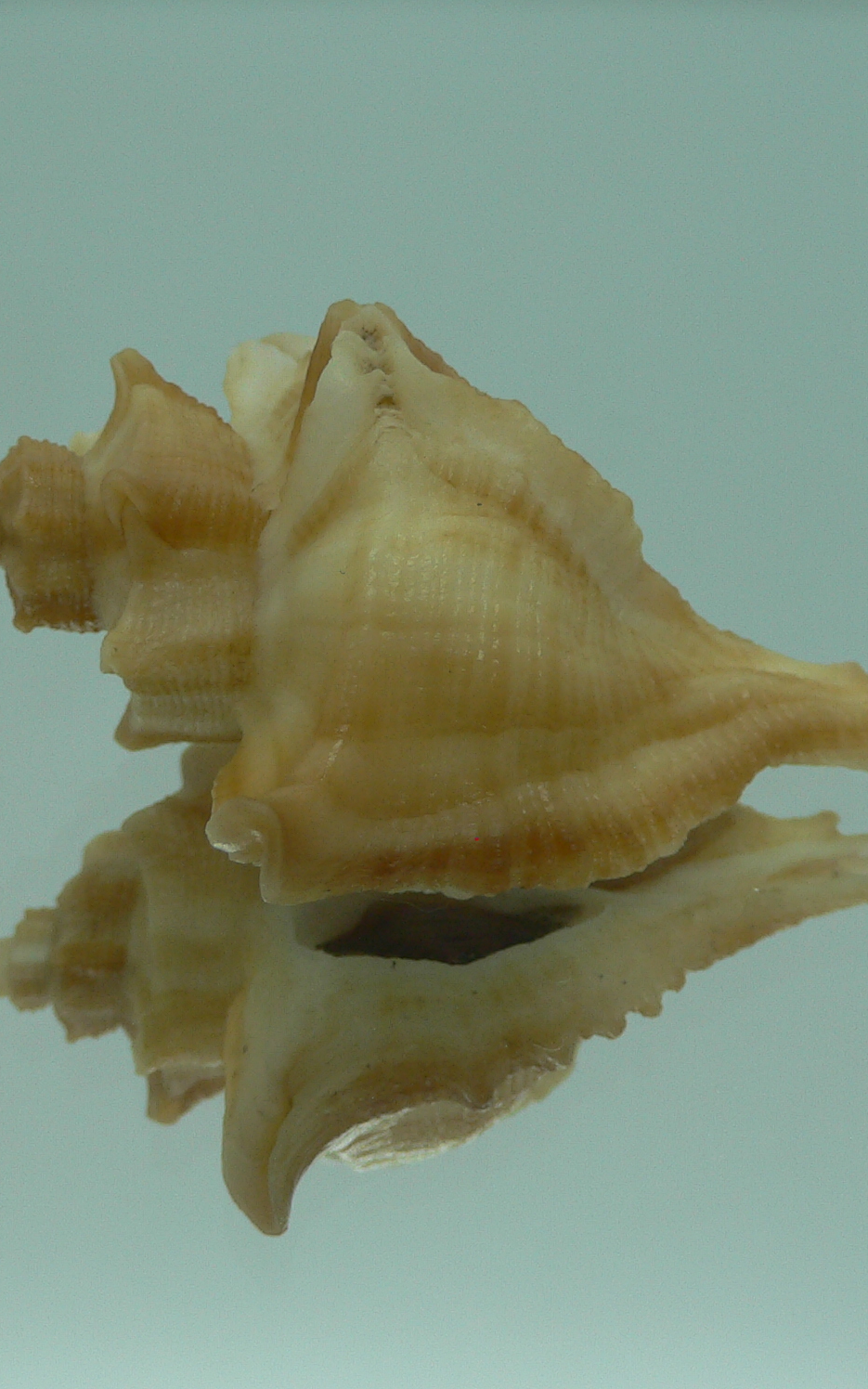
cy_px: 701
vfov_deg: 40.3
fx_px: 1892
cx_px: 372
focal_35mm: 50
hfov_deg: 25.8
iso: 80
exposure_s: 1/80
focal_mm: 4.6
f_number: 2.8
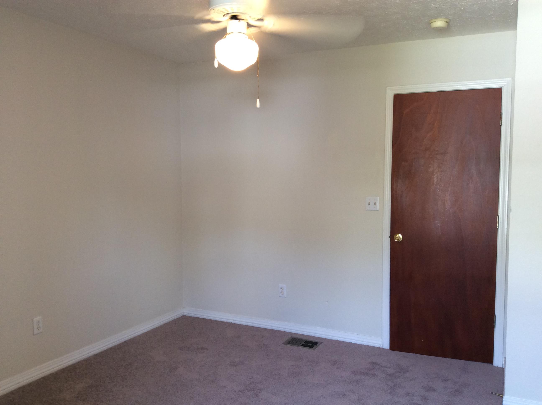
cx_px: 271
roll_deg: +0.4
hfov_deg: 56.9
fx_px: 500
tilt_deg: -4.2
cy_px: 202
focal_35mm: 32
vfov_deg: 44.1
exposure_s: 1/24
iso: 64
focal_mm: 3.3
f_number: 2.4
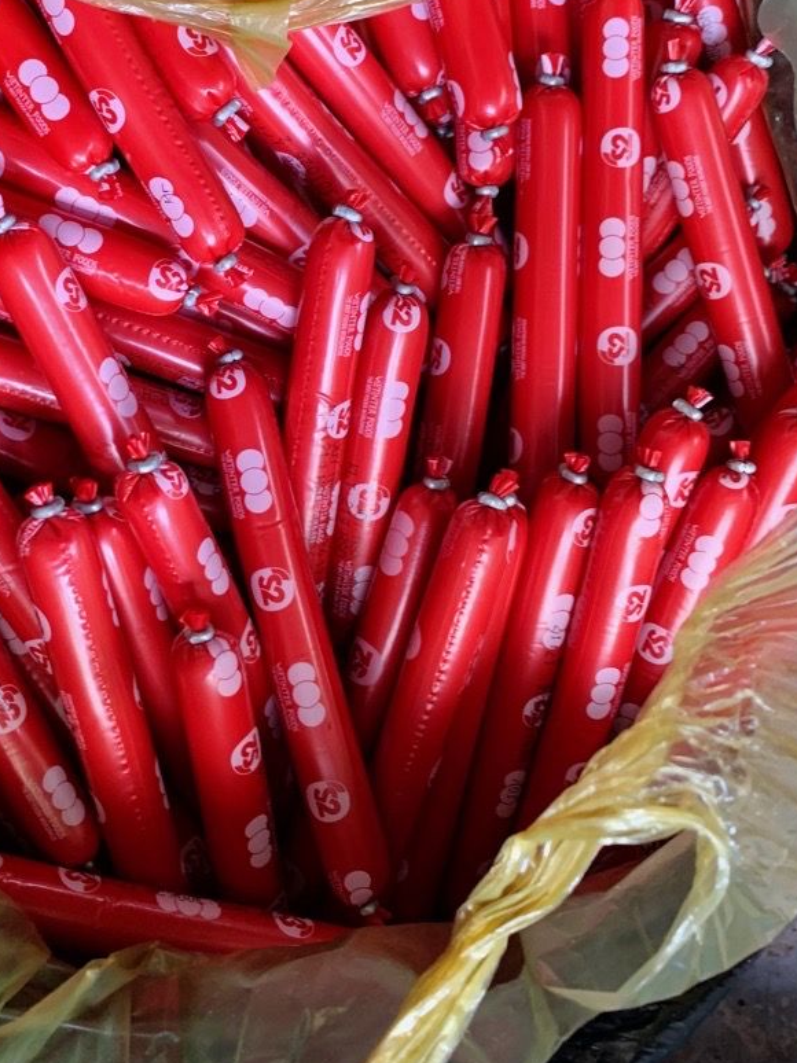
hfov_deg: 33.4
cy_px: 334
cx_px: 289
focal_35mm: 43
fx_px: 1321
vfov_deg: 43.1
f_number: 1.8
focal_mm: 4.25
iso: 160
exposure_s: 1/60
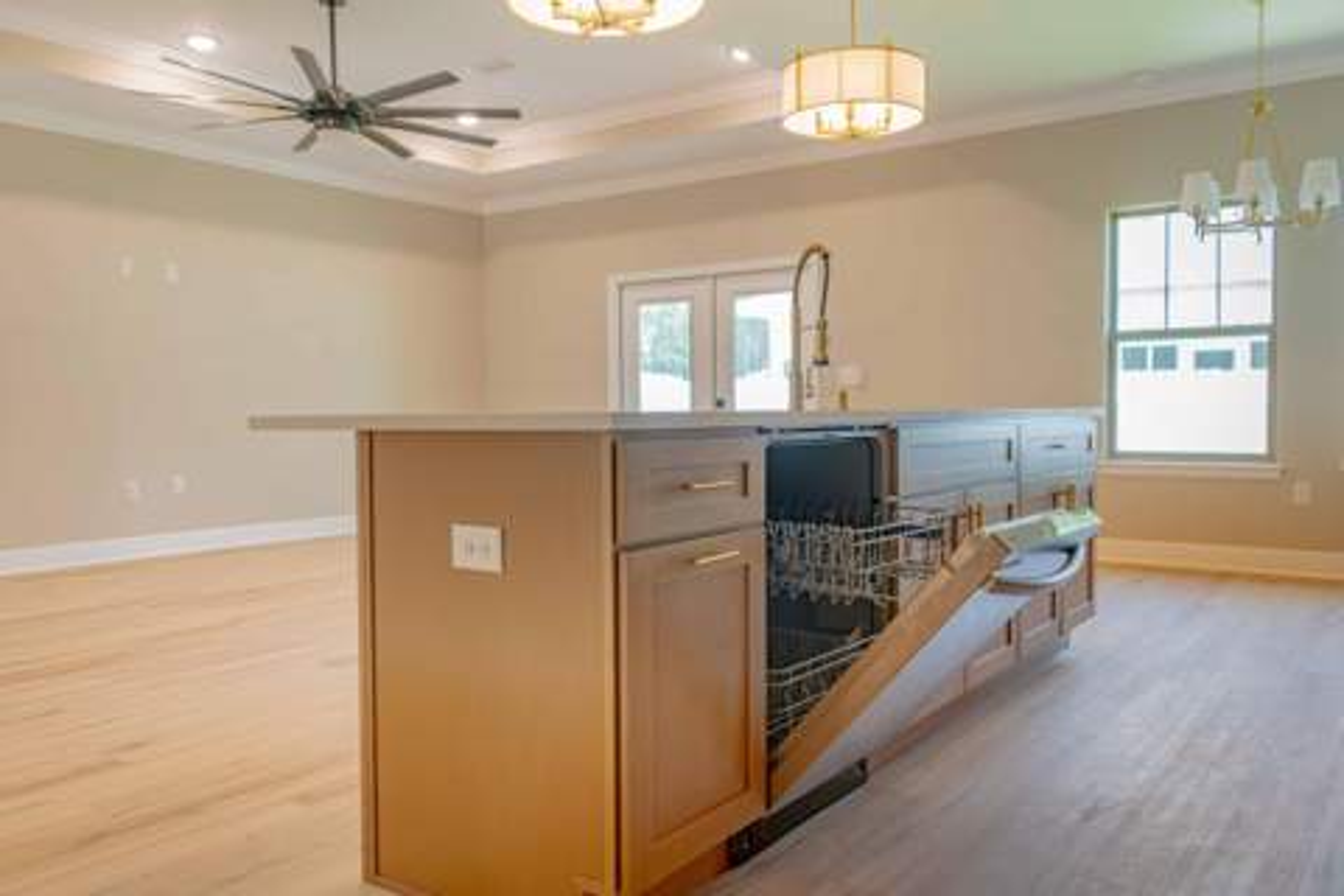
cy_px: 448
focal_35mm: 29
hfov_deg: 63.7
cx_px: 672
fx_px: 1081
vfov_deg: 45.0
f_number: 5.6
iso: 2000
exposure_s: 1/125
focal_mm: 28
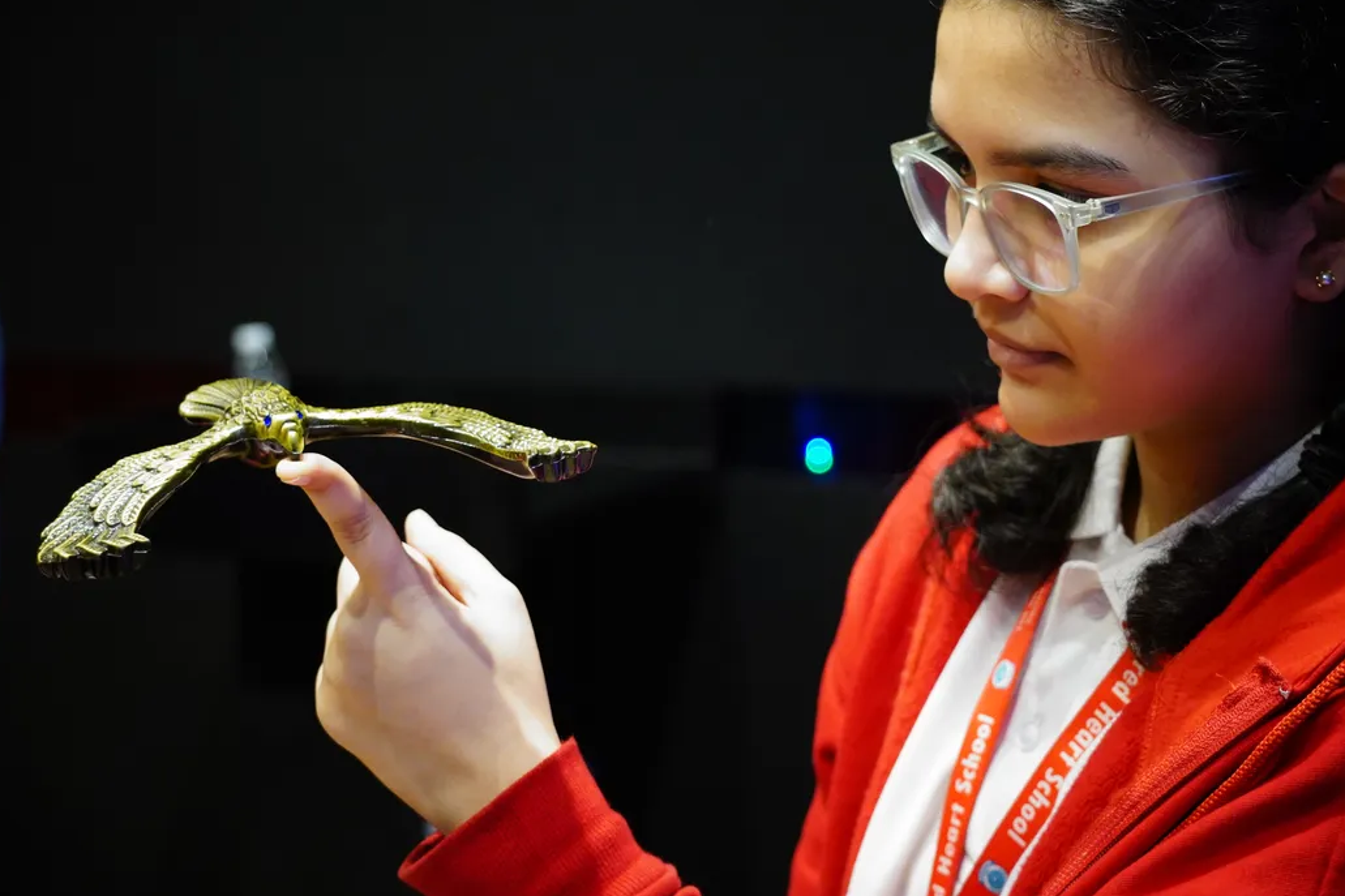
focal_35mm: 85
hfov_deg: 23.9
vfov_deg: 16.1
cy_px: 391
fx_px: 3175
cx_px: 668
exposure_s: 1/80
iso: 3200
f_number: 4
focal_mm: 49
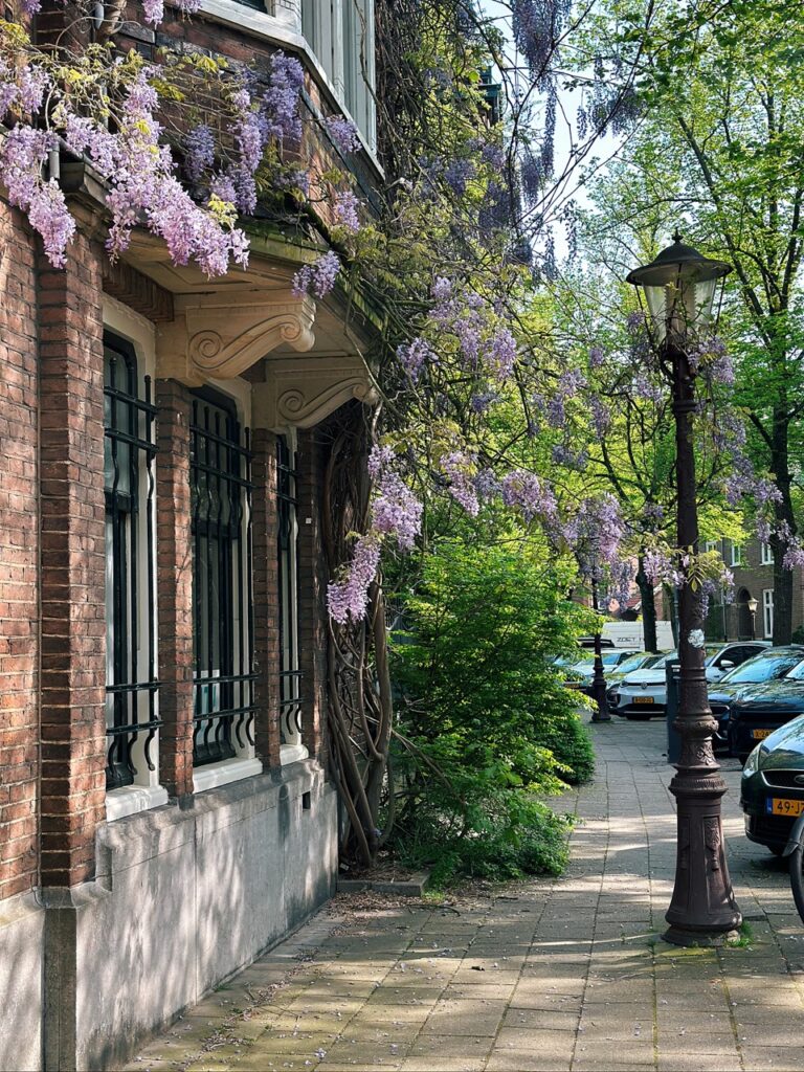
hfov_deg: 30.3
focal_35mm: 48
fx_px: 1486
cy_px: 536
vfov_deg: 39.7
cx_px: 402
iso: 80
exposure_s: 1/734
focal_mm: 6.86
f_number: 1.78
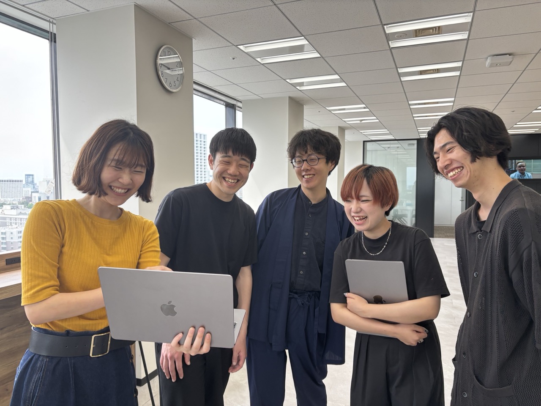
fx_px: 406
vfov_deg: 53.1
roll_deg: -0.7
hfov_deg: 67.3
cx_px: 270
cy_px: 203
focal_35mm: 26
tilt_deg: -1.4
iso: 64
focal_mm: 5.96
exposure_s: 1/100
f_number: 1.6
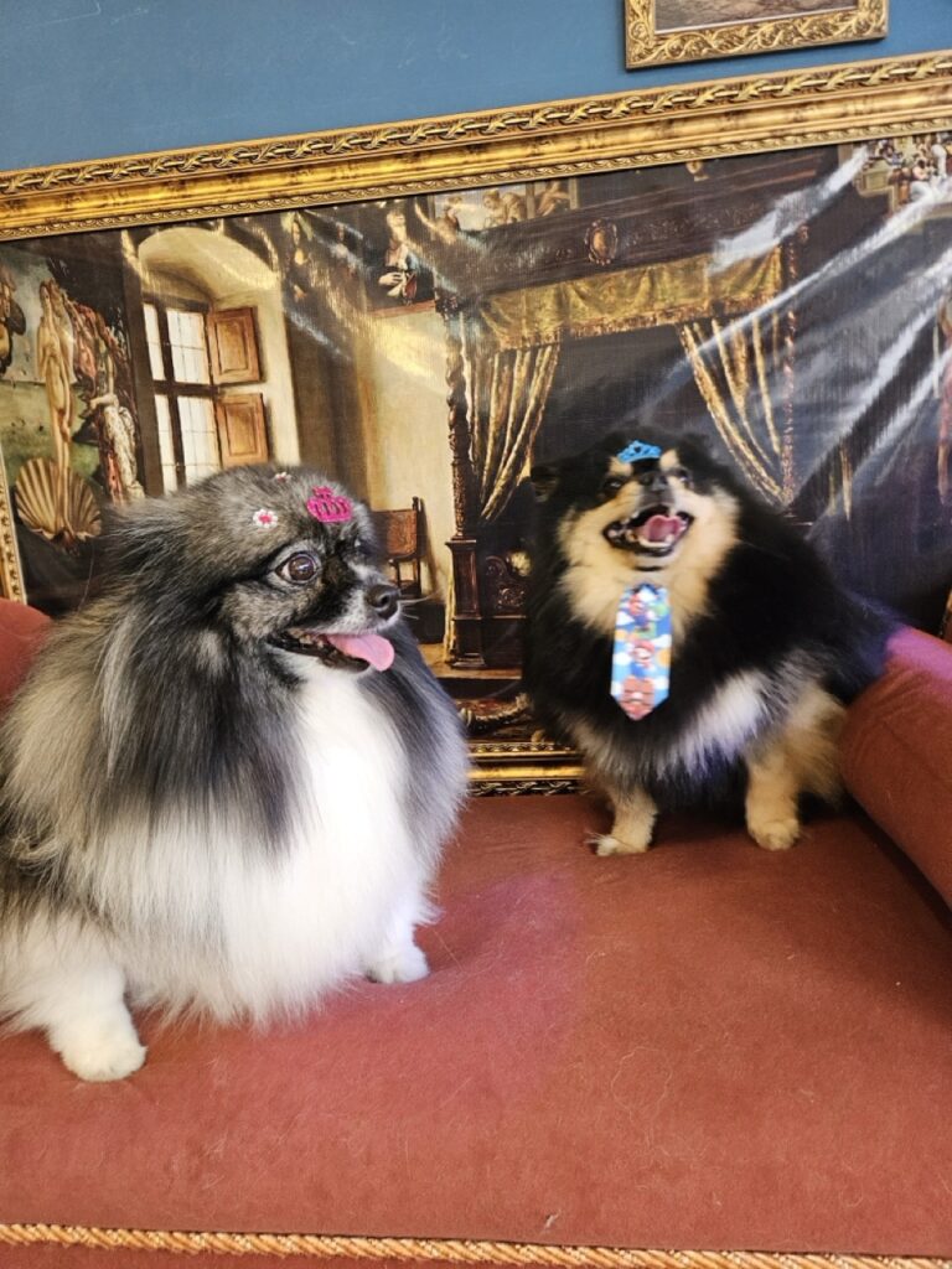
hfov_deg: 58.9
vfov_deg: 73.9
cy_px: 634
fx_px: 843
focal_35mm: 23
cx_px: 476
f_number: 1.8
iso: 640
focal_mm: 5.4
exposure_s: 1/170
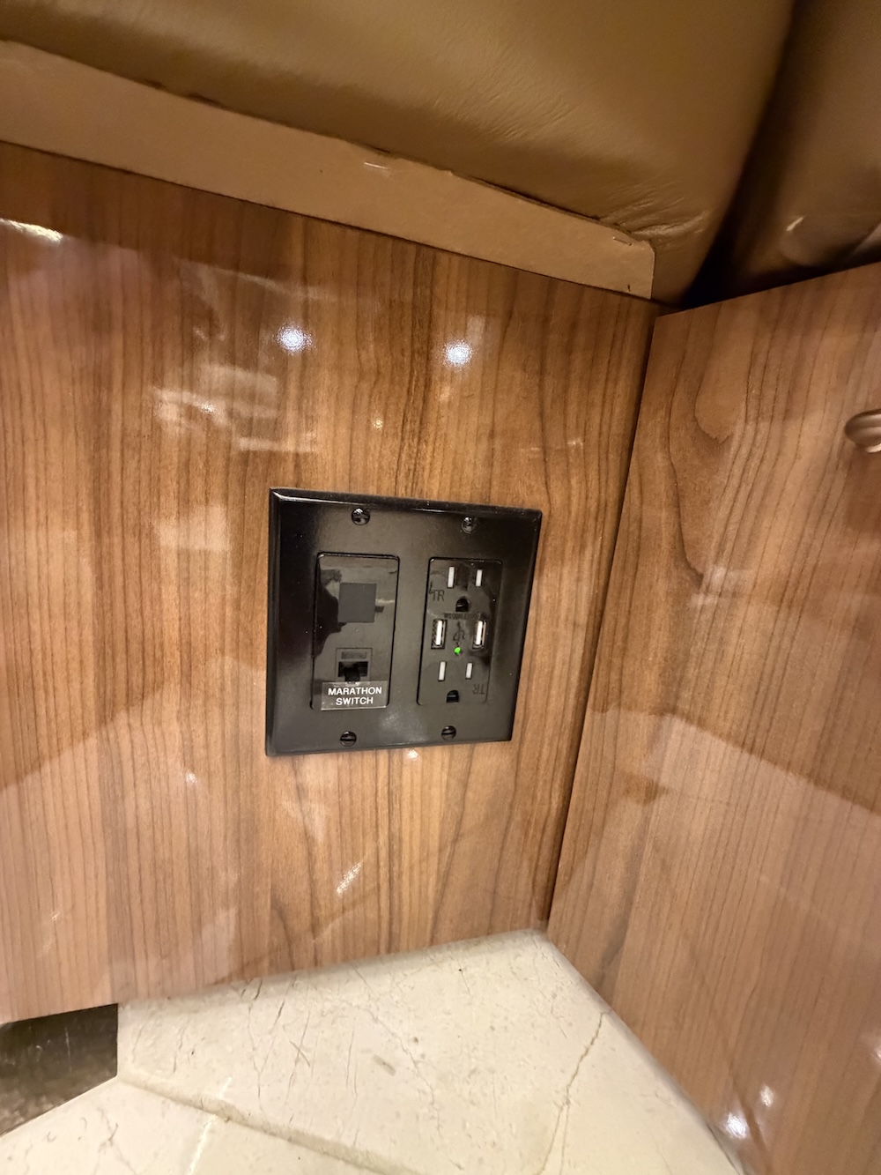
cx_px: 440
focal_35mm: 14
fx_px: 475
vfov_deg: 102.1
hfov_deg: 85.7
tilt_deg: -11.4
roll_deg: -3.2
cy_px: 588
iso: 1000
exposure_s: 1/60
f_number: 2.2
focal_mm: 2.22
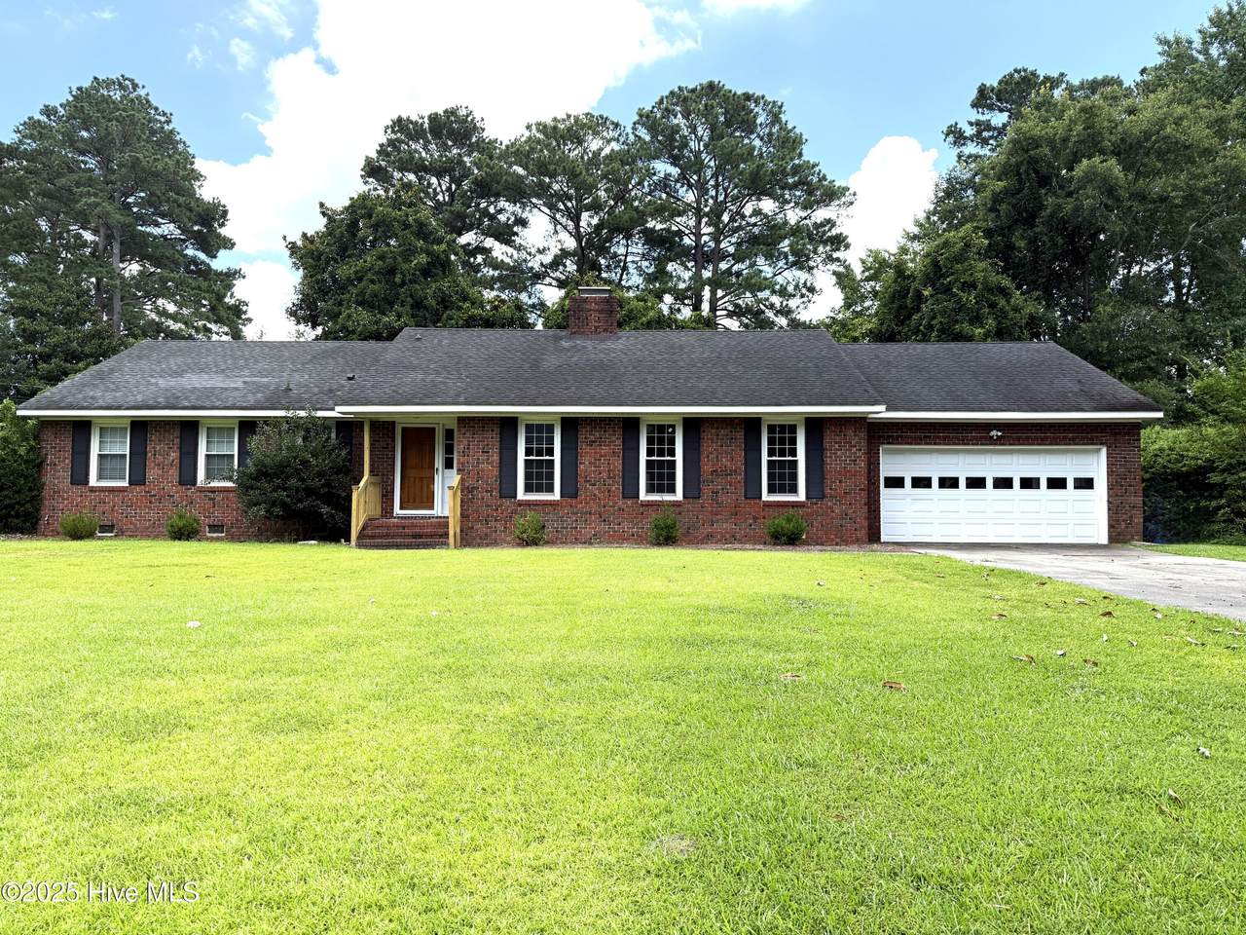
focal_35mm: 24
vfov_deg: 56.8
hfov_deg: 71.6
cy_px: 468
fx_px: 864
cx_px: 623
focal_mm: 6.76
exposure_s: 1/1493
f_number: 1.78
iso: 100
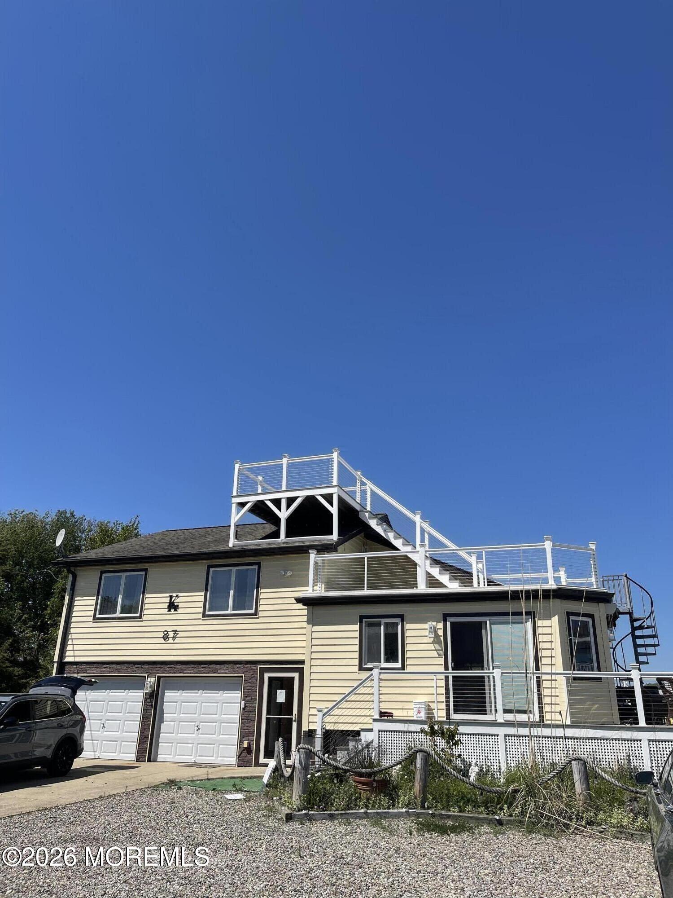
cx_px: 336
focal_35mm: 25
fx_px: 648
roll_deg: -1.4
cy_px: 449
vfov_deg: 69.4
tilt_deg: +22.5
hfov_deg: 54.9
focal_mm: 5.1
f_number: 1.6
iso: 32
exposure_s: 1/5128
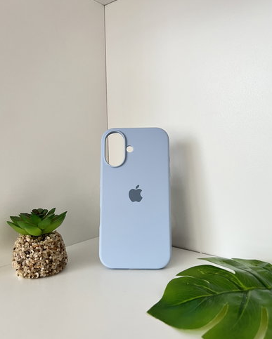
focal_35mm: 28
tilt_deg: -4.7
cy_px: 174
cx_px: 139
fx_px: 281
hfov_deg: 51.6
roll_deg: +2.5
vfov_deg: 62.2
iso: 125
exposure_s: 1/100
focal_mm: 5.7
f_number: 1.5
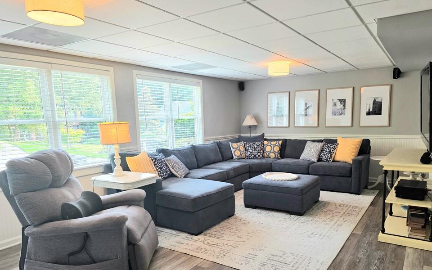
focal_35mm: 26
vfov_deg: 47.3
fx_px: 306
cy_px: 164
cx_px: 225
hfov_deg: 70.4
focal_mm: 6.3
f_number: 1.7
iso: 125
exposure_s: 1/120
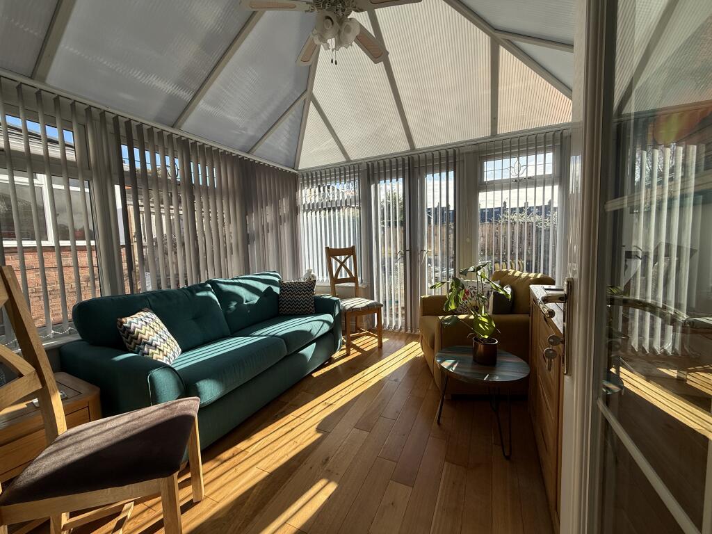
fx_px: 288
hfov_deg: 102.1
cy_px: 267
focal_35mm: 14
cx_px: 356
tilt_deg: -4.0
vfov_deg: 85.7
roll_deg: +2.3
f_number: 2.2
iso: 64
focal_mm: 2.22
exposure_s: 1/799
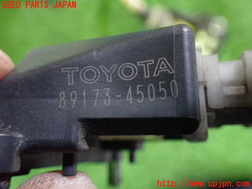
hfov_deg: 60.0
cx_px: 126
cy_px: 94
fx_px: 218
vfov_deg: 46.8
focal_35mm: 30
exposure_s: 1/30
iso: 1000
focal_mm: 5.4
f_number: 2.3
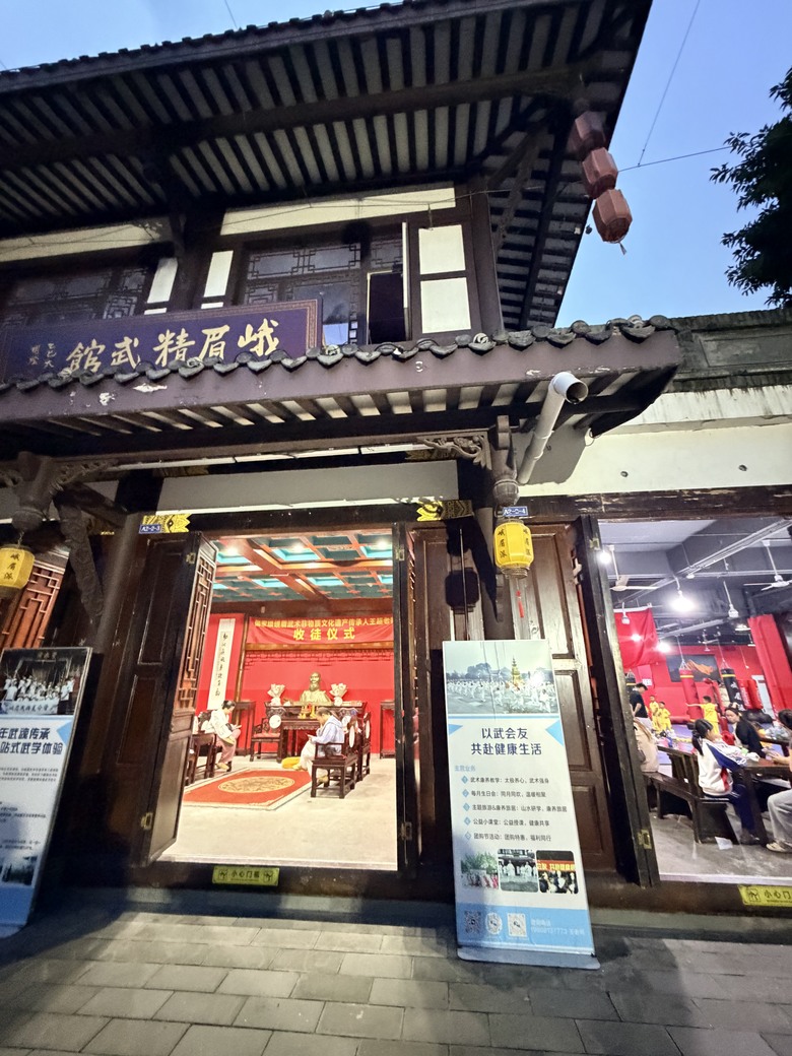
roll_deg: -0.7
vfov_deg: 102.1
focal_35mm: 14
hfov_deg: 85.7
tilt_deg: +21.1
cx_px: 396
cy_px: 528
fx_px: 427
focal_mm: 2.22
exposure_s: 1/25
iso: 1600
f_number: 2.2
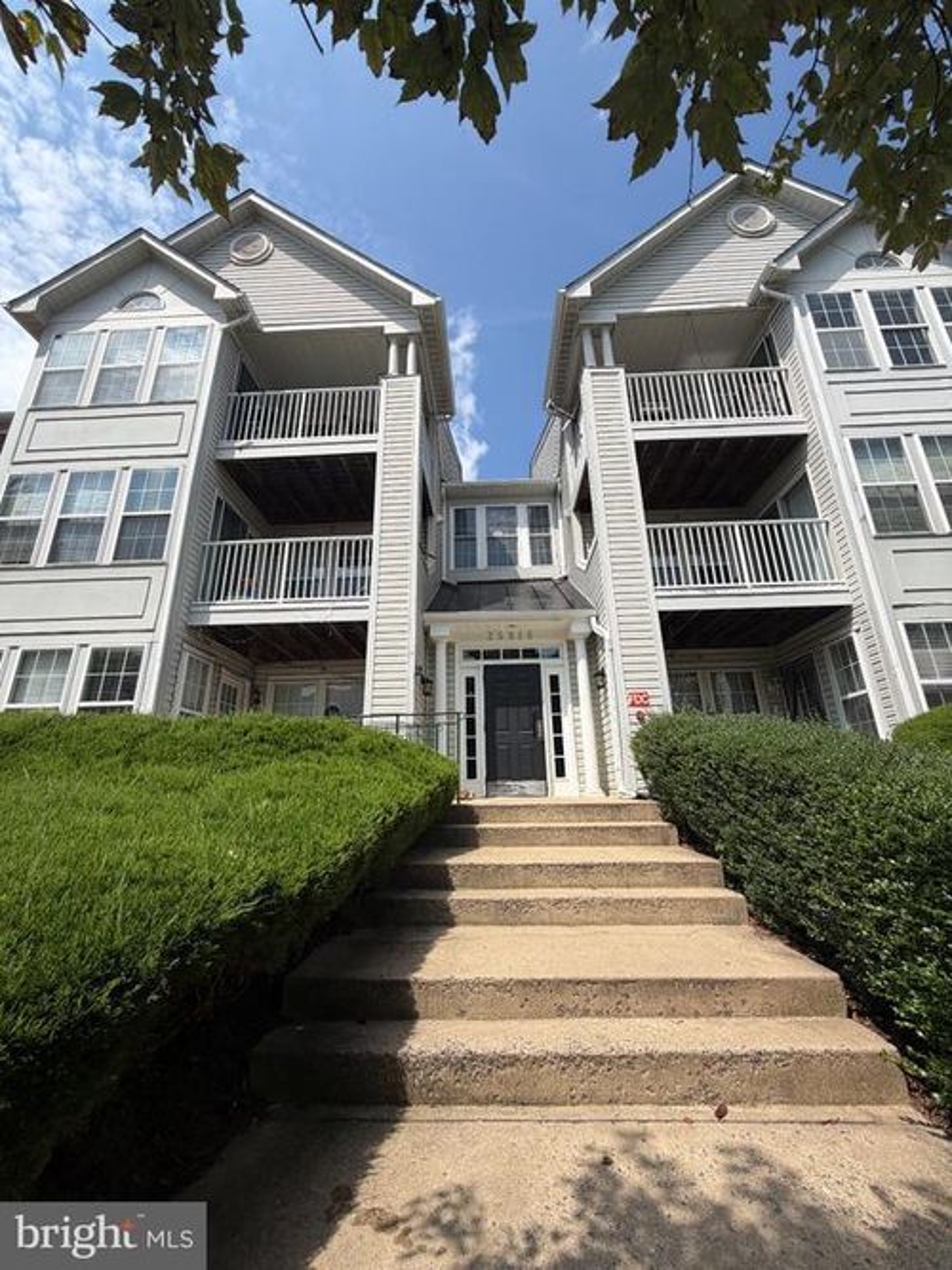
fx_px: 514
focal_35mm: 14
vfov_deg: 102.1
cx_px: 476
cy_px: 635
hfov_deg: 85.7
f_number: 2.2
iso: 20
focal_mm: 2.22
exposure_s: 1/985
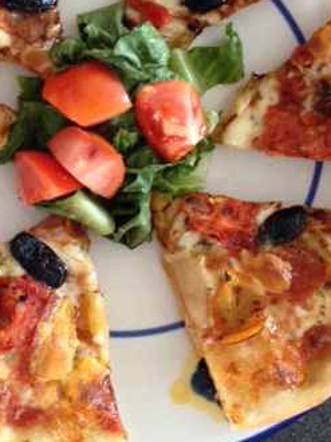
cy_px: 124
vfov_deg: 28.2
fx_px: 866
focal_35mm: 68
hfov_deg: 21.5
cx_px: 99
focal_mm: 4.28
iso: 125
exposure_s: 1/20
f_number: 2.4
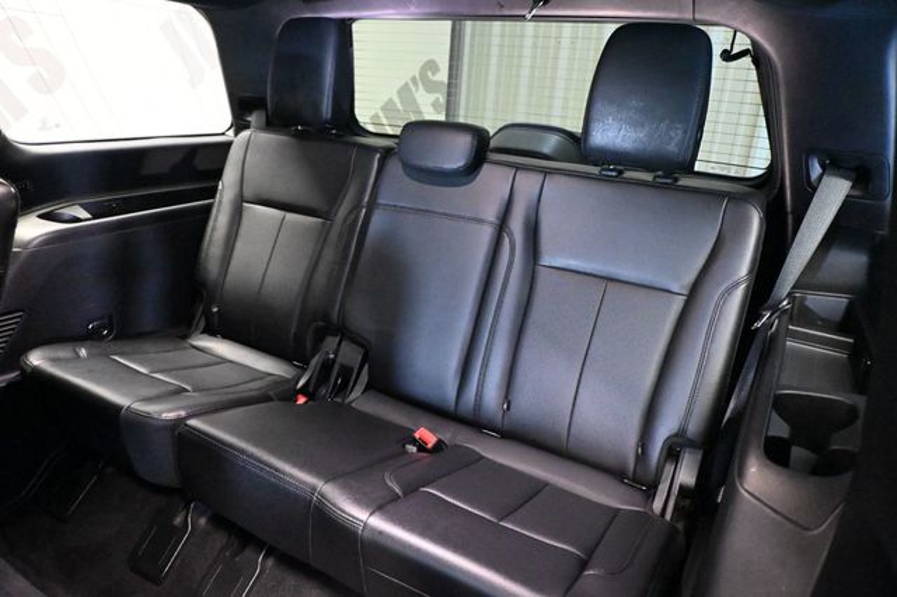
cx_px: 448
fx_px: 635
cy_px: 298
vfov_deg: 50.4
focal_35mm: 26
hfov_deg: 70.5
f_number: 3.5
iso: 12800
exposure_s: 1/13
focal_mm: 17
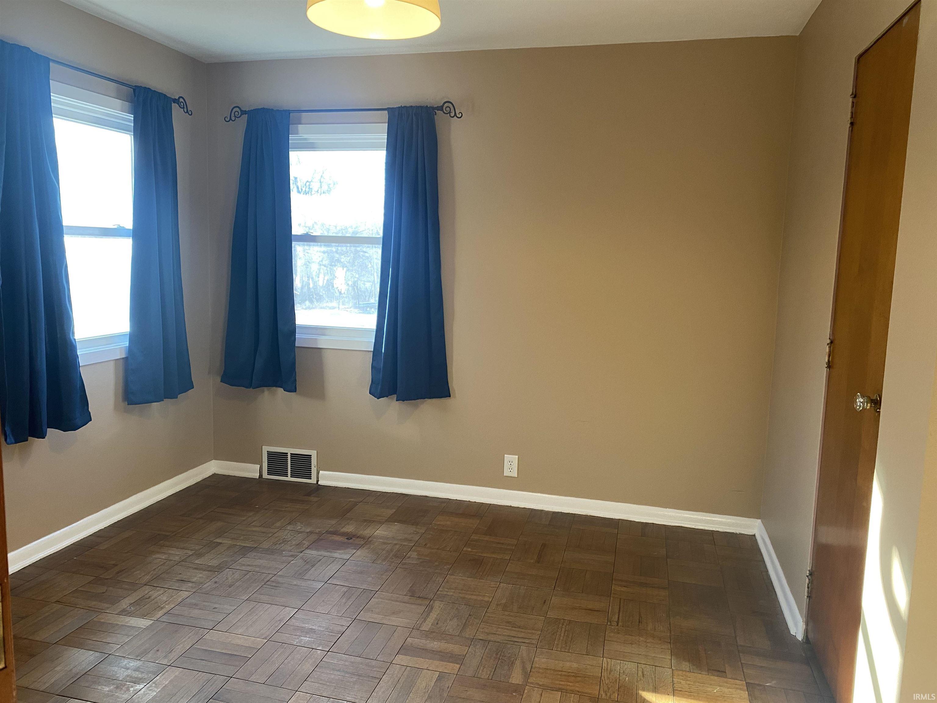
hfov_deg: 67.3
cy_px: 352
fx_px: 704
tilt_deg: -7.3
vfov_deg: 53.1
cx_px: 468
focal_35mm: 26
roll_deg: -1.1
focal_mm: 4.25
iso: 125
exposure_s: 1/67
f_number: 1.8
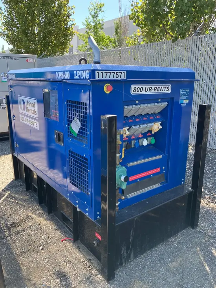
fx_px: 233
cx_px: 108
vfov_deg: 63.4
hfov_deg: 49.8
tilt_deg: -13.4
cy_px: 144
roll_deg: -1.0
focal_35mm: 28
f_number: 1.8
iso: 25
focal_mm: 3.99
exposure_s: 1/202
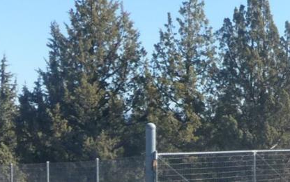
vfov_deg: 11.9
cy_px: 236
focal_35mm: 107
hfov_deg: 18.0
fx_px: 846
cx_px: 390
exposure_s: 1/640
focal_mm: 4.7
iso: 100
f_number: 3.3
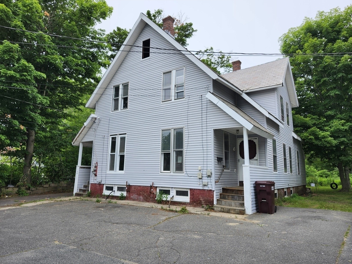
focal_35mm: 23
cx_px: 176
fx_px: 234
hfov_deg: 73.9
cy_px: 132
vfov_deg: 58.9
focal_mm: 5.54
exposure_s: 1/833
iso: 25
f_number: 1.8
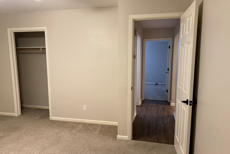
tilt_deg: -7.8
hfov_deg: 69.4
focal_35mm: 26
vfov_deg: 49.5
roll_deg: -0.4
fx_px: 166
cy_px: 80
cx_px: 119
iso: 320
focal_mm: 6.86
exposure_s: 1/60
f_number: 1.78
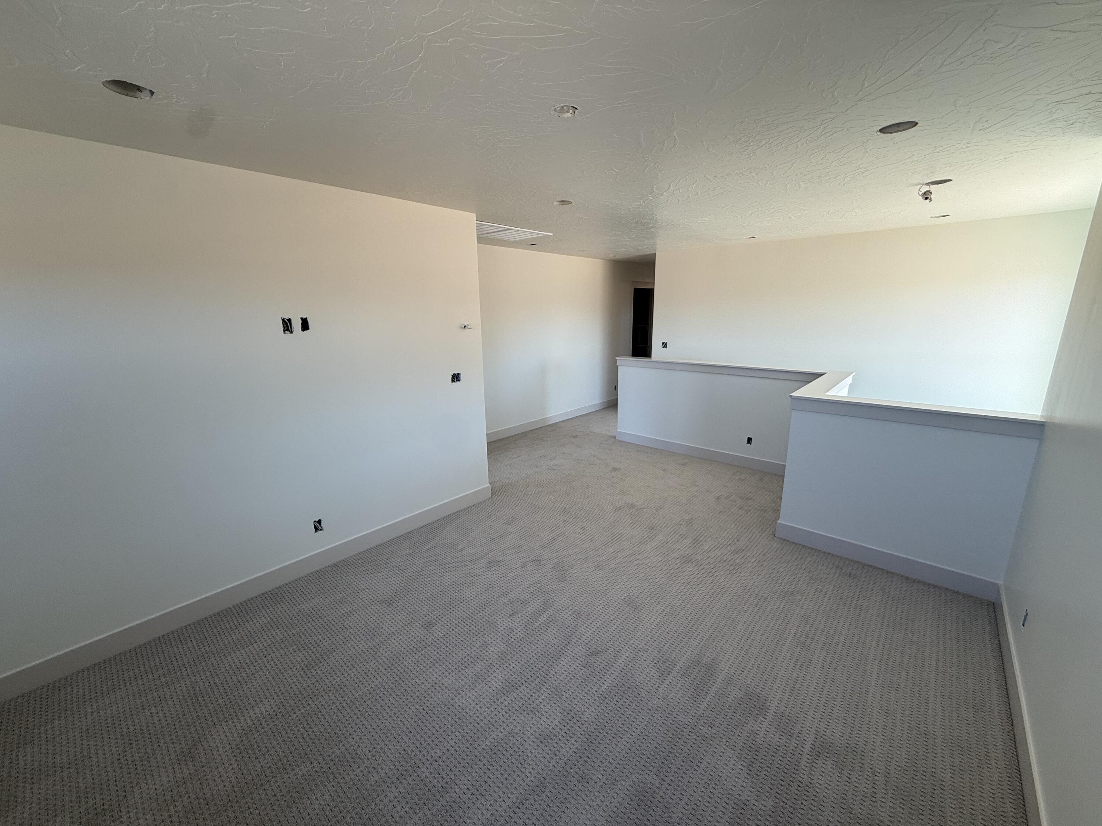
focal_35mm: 14
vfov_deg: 85.7
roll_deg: +1.1
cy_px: 413
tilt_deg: -12.4
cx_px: 551
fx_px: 446
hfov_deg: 102.1
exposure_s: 1/99
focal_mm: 2.22
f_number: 2.2
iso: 50
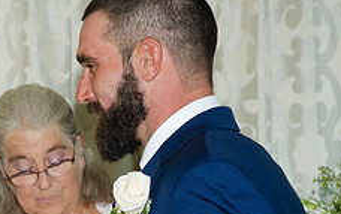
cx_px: -31
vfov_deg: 6.2
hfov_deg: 9.7
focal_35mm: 213
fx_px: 1981
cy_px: 201
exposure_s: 1/125
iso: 400
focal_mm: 55
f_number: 5.6
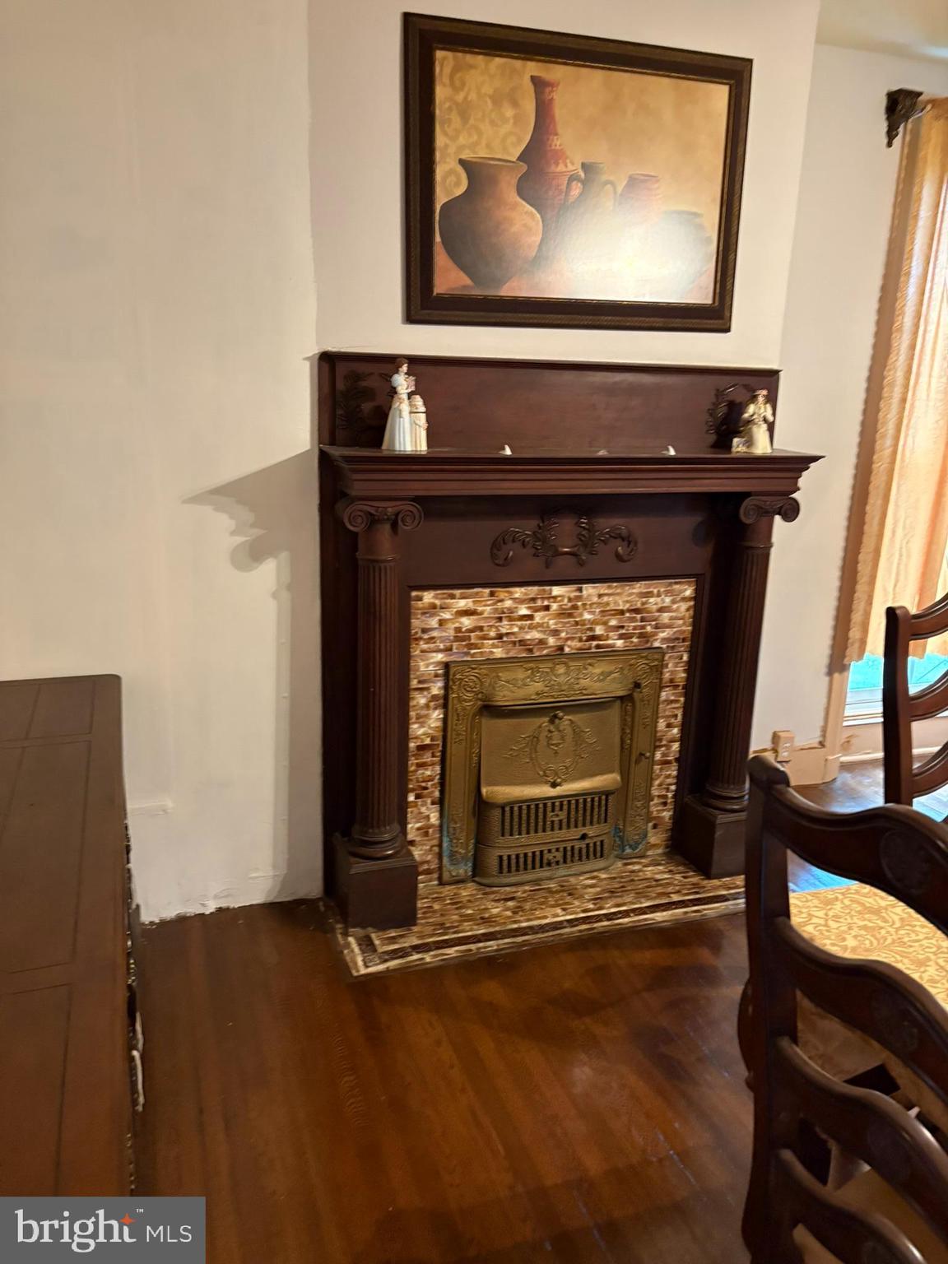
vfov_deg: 67.3
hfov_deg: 53.1
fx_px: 949
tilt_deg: -16.3
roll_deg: -0.8
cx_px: 474
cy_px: 632
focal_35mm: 26
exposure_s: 1/30
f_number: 1.6
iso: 500
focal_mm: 5.96
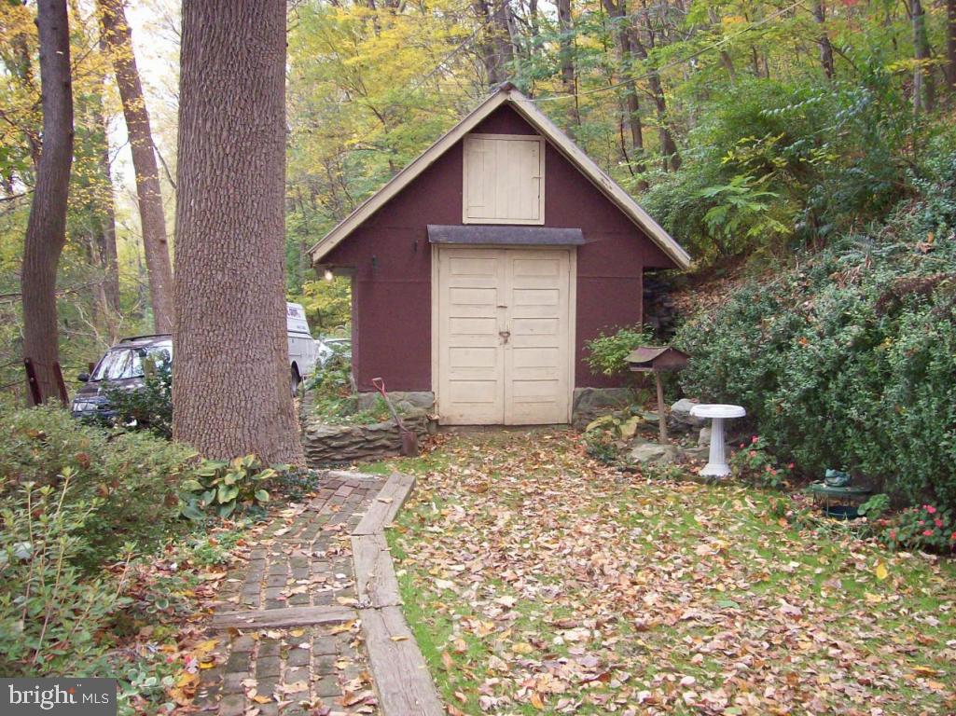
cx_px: 478
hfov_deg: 51.4
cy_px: 358
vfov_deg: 39.6
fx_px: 994
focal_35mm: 36
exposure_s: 1/94.9
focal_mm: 6
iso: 140
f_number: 2.7
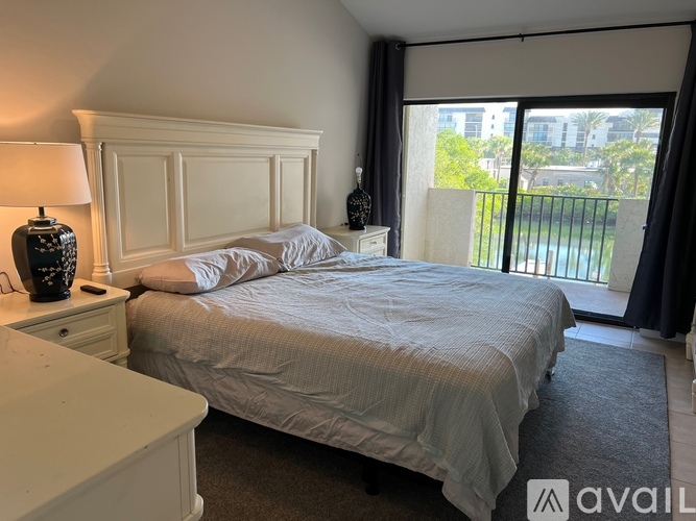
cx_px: 348
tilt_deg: -12.0
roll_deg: -0.8
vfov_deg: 53.0
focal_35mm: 26
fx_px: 523
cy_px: 260
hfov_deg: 67.3
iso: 100
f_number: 1.5
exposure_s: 1/120
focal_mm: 5.7
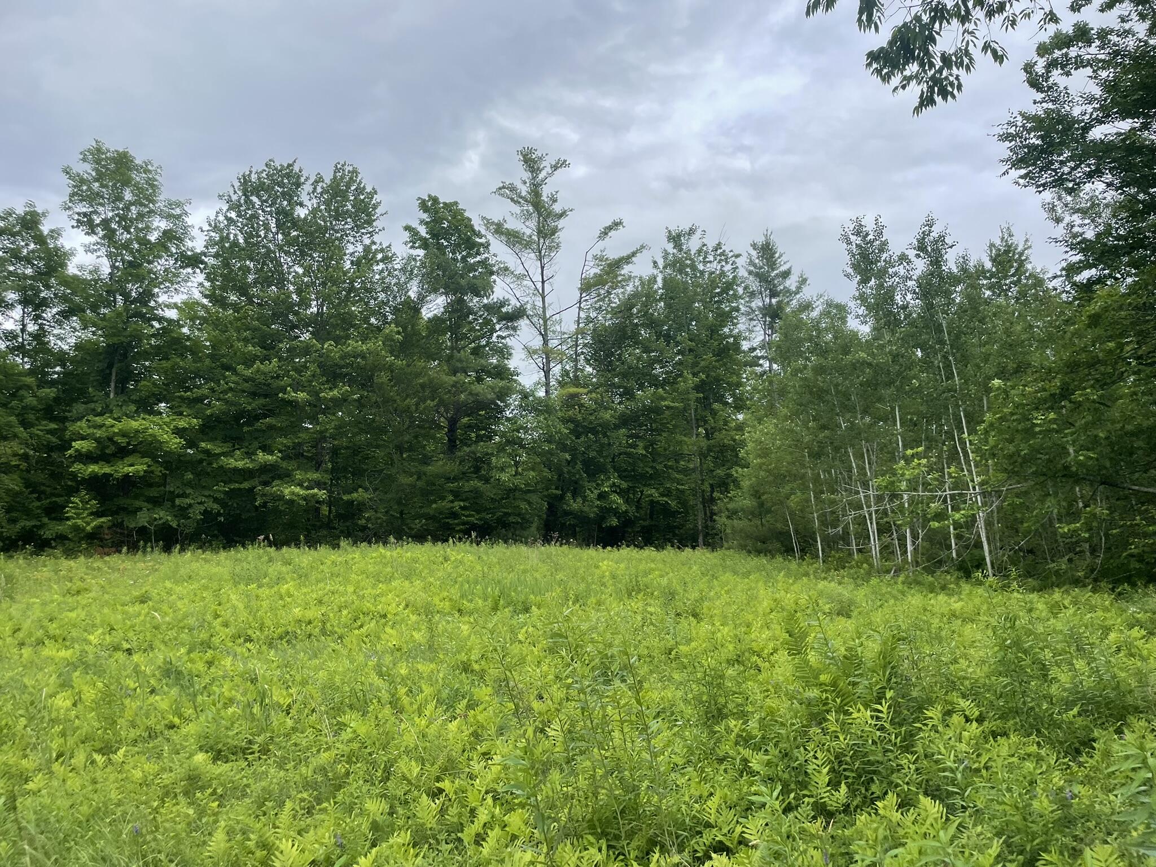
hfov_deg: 67.3
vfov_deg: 53.1
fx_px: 868
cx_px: 578
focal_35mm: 26
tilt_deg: +7.5
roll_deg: +2.3
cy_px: 434
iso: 32
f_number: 1.6
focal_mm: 4.2
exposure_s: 1/2564
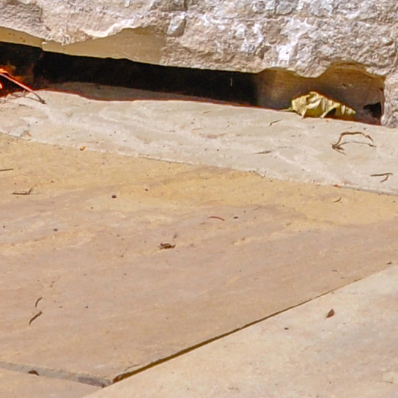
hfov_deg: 4.3
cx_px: 869
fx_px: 5229
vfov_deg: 4.3
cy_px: -634
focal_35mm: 402
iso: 200
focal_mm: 40
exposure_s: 1/320
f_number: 10
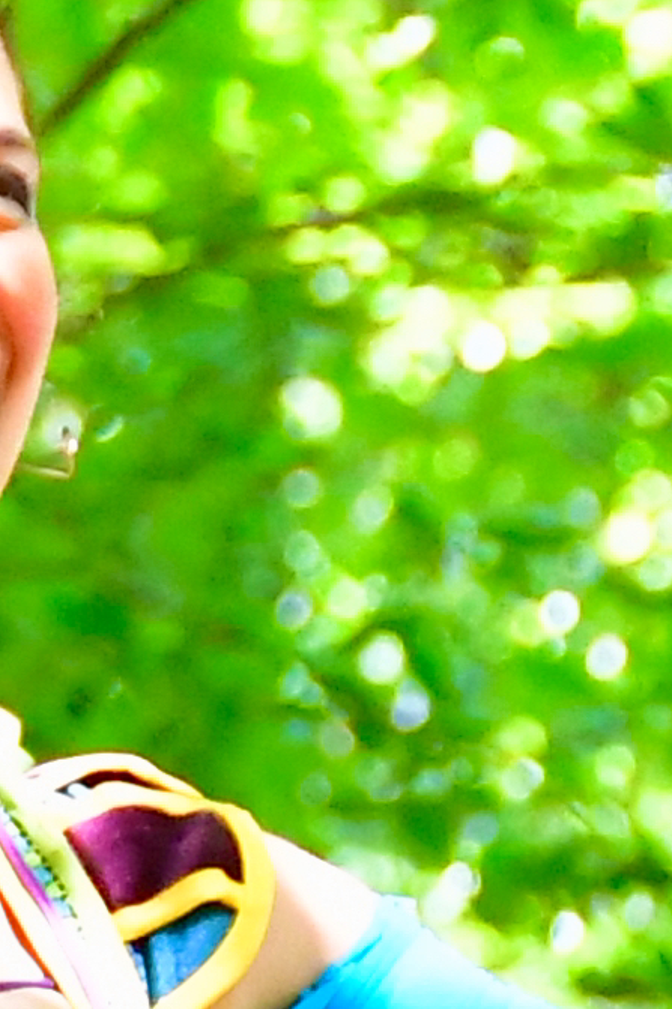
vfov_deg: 2.7
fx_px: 21401
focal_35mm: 764
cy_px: 2684
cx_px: -107
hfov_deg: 1.8
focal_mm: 75
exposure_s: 1/320
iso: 2800
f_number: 5.6
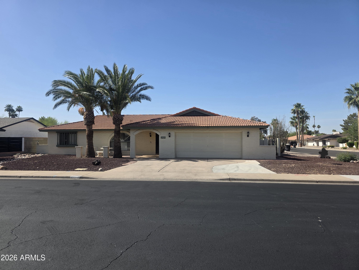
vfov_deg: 58.9
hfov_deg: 73.9
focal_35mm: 23
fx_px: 239
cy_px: 135
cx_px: 180
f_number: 1.7
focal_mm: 6.3
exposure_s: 1/10000
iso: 80
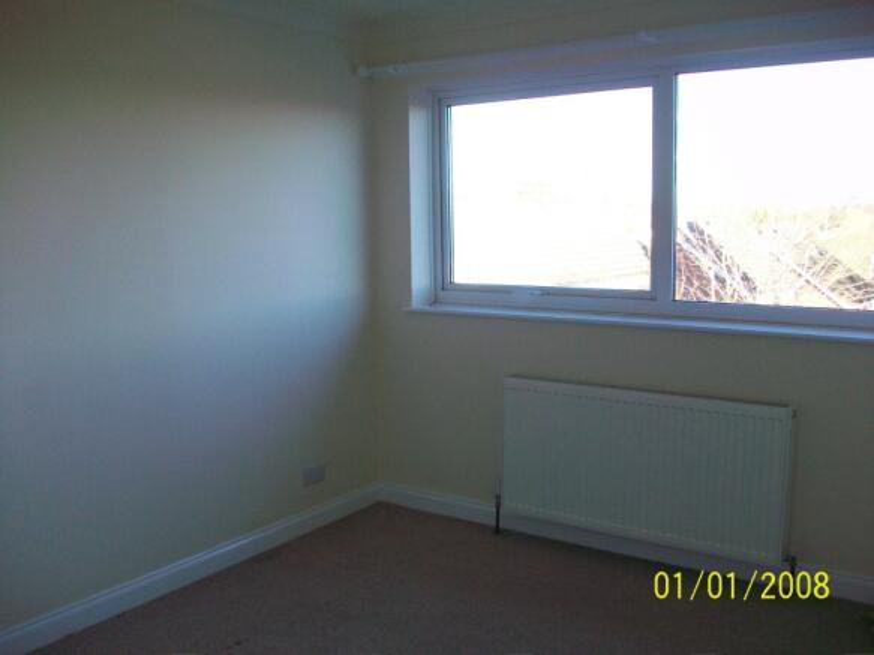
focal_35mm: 32
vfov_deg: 44.1
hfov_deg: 56.8
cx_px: 437
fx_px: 808
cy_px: 328
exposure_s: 1/100
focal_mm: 5.7
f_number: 2.8
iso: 120
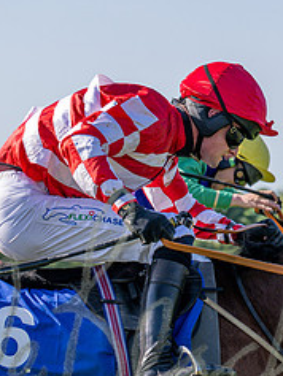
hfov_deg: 7.7
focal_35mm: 192
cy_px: 298
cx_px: 223
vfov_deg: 10.3
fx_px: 2091
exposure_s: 1/1600
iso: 200
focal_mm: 70
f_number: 4
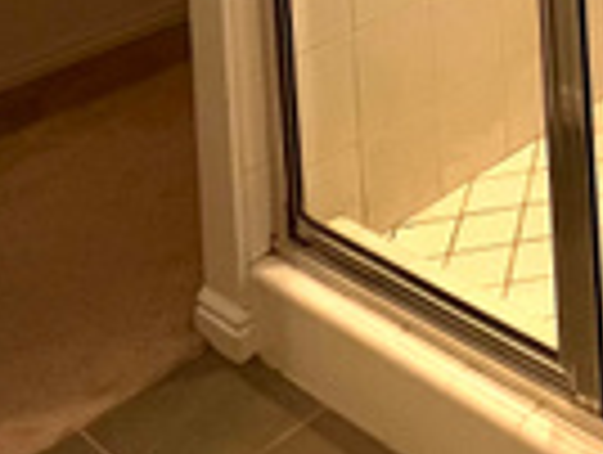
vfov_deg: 16.7
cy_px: -494
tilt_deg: -2.6
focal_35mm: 62
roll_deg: +3.1
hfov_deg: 23.5
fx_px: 1082
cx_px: 950
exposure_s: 1/122
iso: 40
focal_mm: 1.57
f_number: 1.8
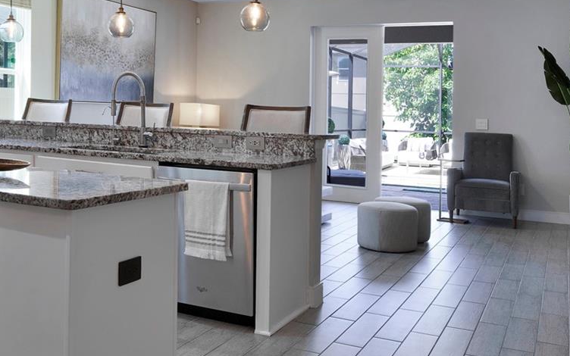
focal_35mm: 39
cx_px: 230
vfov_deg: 31.9
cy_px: 71
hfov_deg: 50.1
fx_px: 606
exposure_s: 1/8
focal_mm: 12
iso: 200
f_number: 5.6
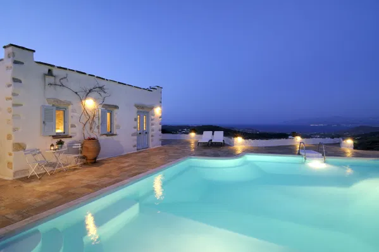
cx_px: 190
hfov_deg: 95.0
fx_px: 174
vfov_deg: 71.9
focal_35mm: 16
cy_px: 126
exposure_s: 5
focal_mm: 11
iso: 200
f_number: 16
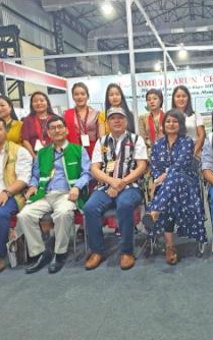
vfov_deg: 52.7
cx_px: 178
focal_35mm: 37
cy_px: 170
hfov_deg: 33.2
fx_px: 343
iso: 320
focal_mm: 4.3
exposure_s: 1/50
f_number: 1.5
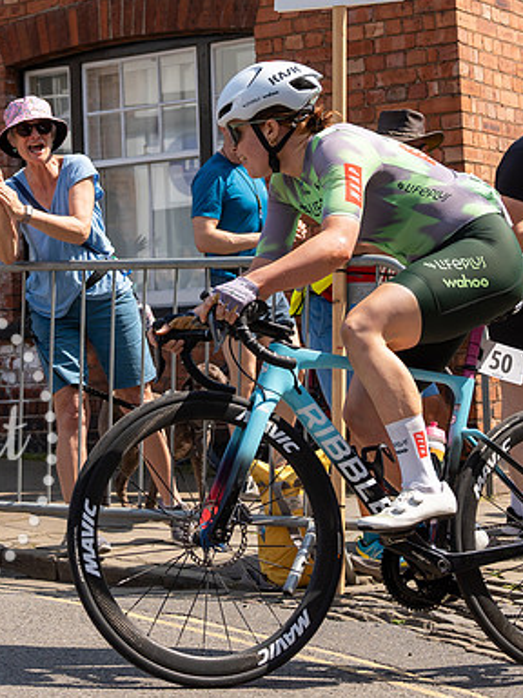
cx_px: 235
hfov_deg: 17.0
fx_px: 1753
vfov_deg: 22.4
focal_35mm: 87
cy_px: 253
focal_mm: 35
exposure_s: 1/2500
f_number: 3.5
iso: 160
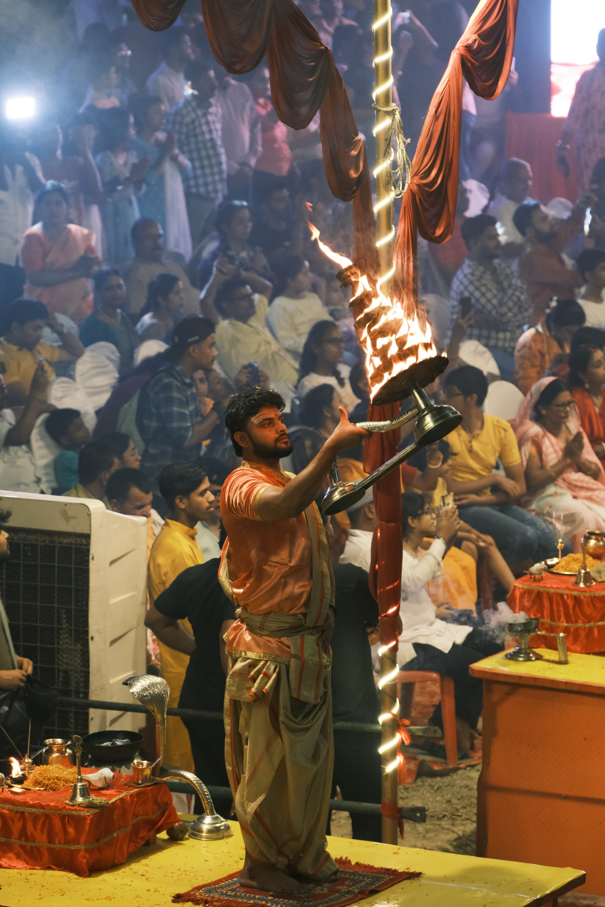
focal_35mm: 248
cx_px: 302
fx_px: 6251
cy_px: 454
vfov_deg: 8.3
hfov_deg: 5.5
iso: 3200
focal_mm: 165.1
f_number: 5
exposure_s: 1/105
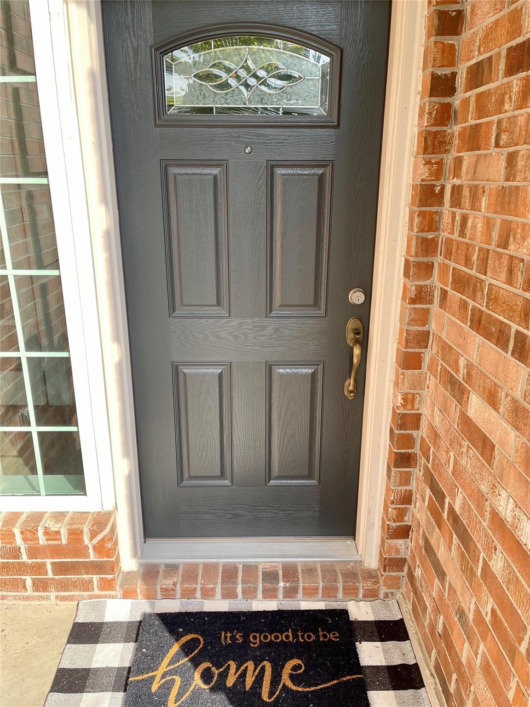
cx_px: 265
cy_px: 354
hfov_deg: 53.1
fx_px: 531
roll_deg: -0.7
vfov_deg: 67.3
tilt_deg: -18.6
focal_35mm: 26
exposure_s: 1/397
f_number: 1.6
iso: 32
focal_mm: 5.1
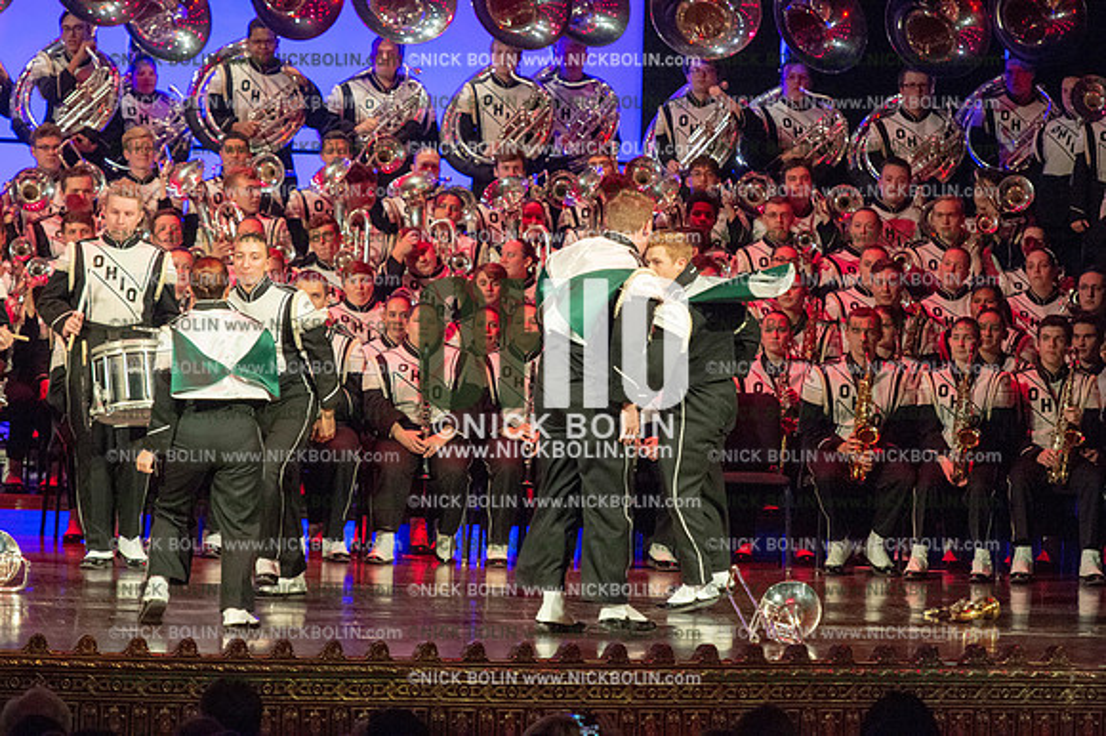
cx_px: 553
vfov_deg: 6.2
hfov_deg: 9.4
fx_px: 6755
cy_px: 368
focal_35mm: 220
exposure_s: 1/320
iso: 8000
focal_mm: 220
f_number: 5.6
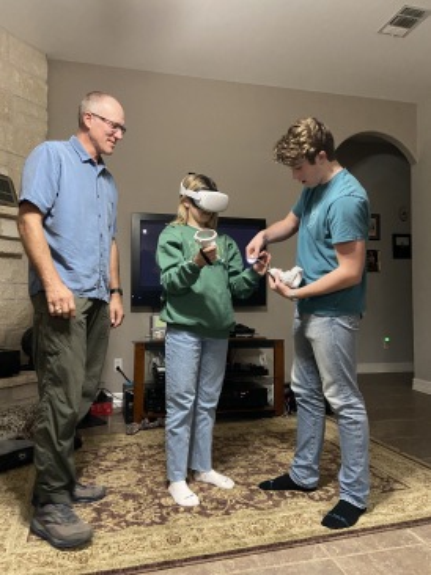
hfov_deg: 53.0
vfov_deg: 67.3
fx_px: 432
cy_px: 288
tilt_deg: +3.0
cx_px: 216
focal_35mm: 26
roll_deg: -0.2
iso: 640
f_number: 1.8
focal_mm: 4.25
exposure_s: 1/30
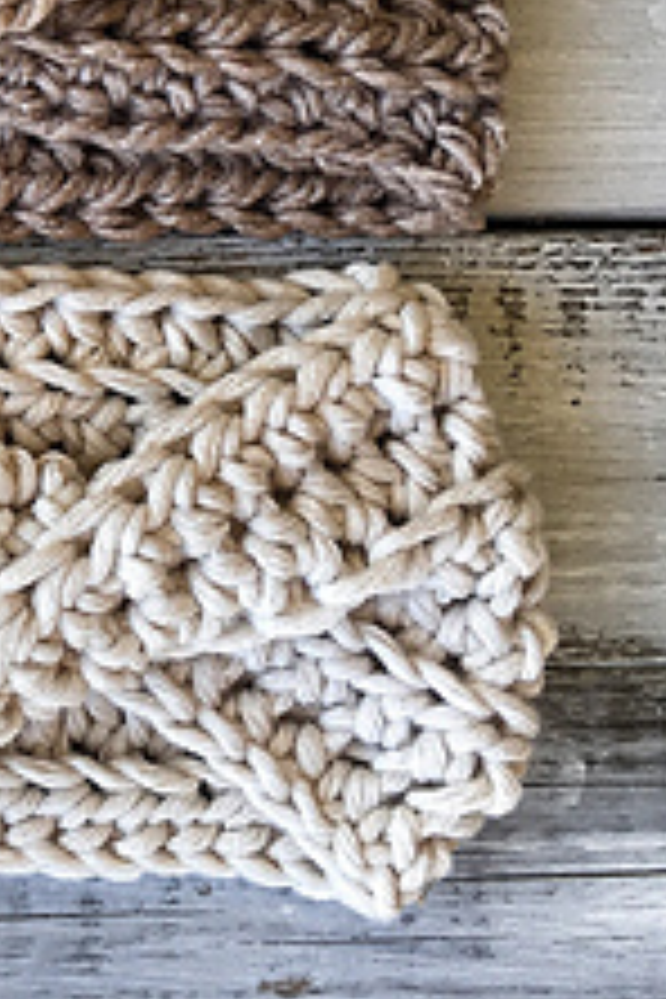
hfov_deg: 14.2
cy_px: -40
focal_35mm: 87
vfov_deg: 22.3
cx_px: -472
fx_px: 2414
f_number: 2.2
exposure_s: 1/120
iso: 25
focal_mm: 4.15
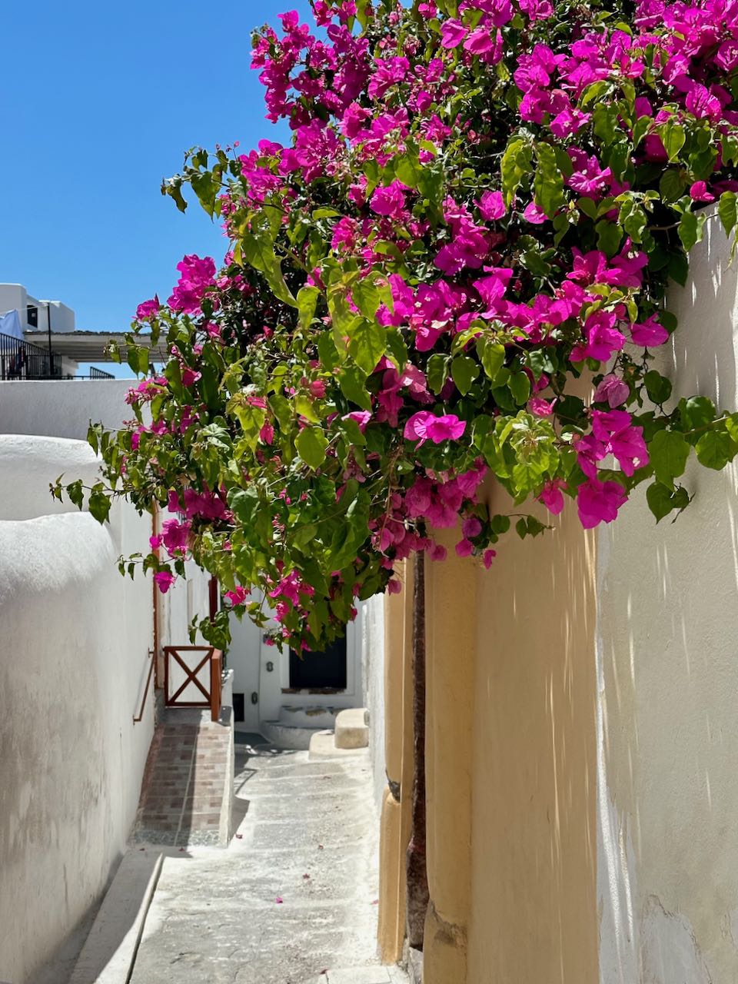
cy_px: 492
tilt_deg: -2.0
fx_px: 1364
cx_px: 369
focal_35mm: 48
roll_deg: -0.1
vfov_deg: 39.7
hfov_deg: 30.3
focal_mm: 6.86
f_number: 1.78
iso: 64
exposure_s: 1/6211
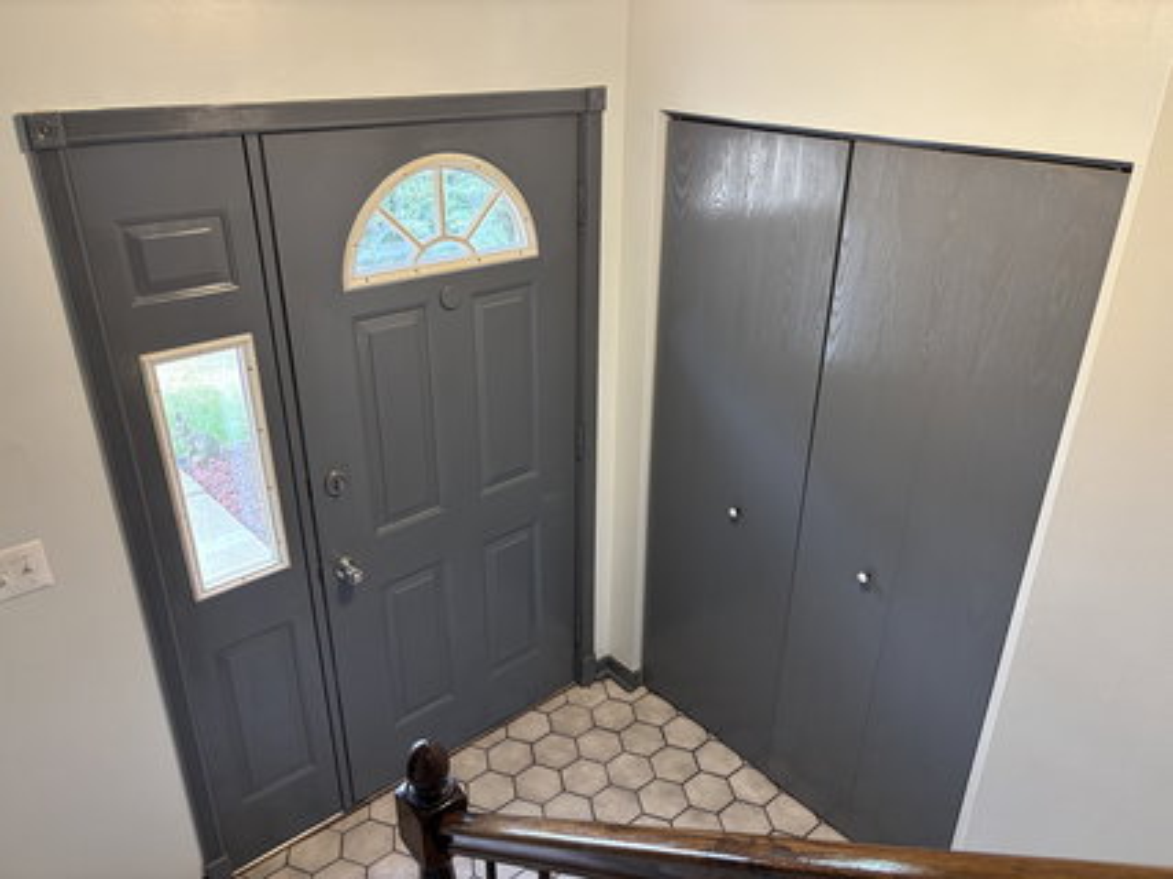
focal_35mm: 26
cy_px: 440
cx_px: 586
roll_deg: -0.1
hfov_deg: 67.3
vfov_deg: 53.0
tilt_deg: -24.7
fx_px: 881
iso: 160
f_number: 1.6
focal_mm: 5.96
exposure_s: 1/60
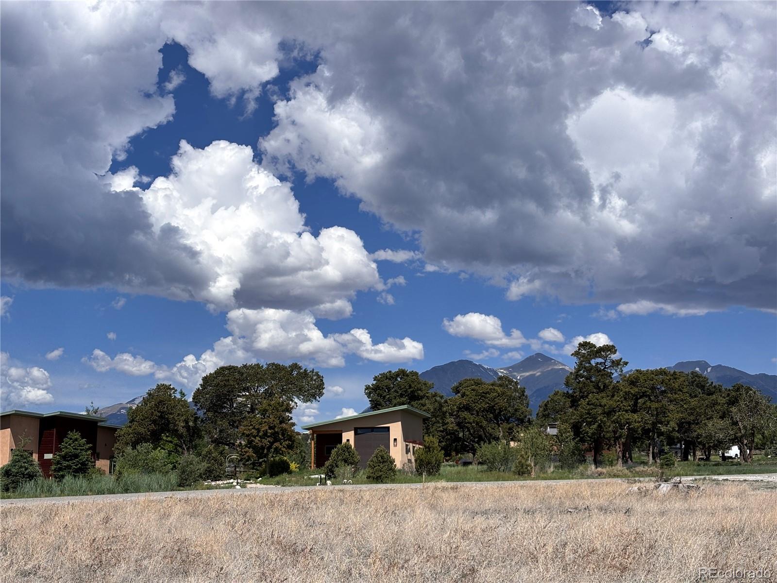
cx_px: 388
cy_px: 292
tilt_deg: +11.2
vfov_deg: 28.0
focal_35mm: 52
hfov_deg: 36.8
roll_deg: +1.3
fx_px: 1167
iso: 40
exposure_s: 1/5348
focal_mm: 5.96
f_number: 1.6
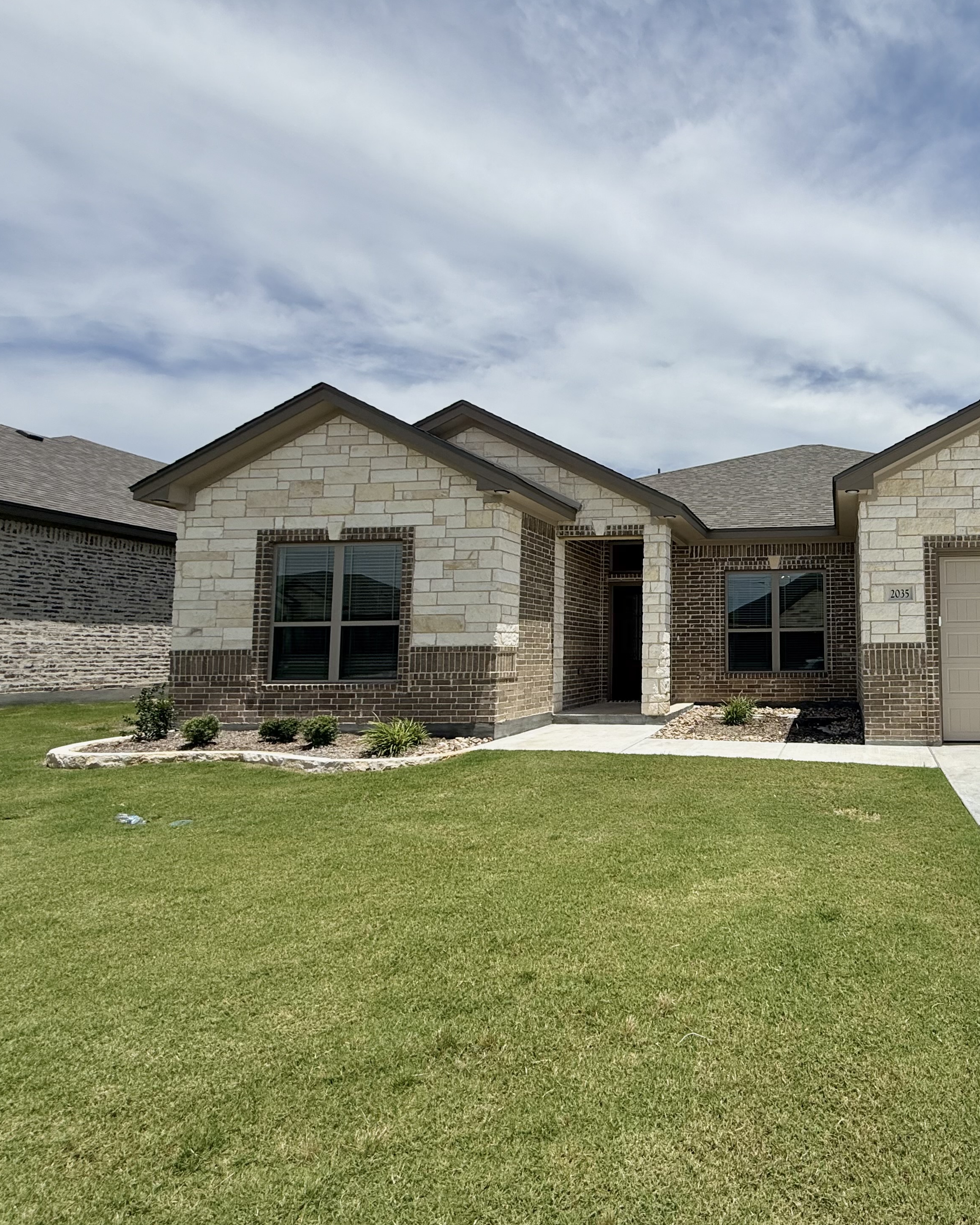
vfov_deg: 83.3
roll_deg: -0.1
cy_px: 603
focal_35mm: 19
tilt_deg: +5.0
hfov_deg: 64.4
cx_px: 788
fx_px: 689
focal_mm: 2.22
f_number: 2.2
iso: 20
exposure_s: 1/1745
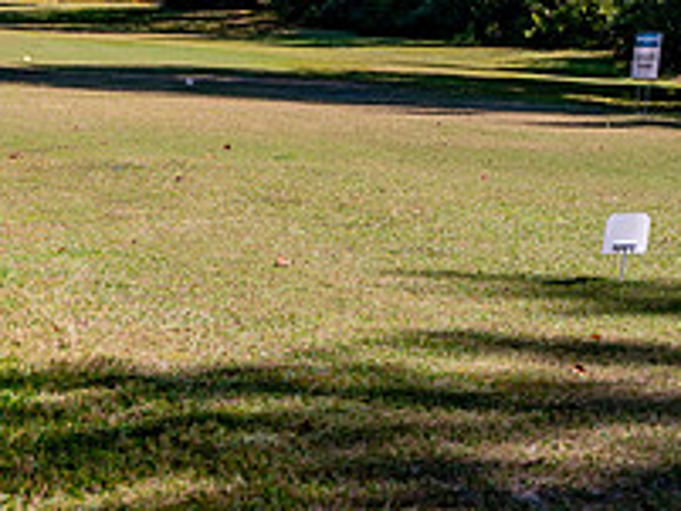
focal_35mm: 121
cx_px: -270
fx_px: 2382
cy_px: 117
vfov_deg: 12.2
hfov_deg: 15.3
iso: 100
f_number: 2.8
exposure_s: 1/2000
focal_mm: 36
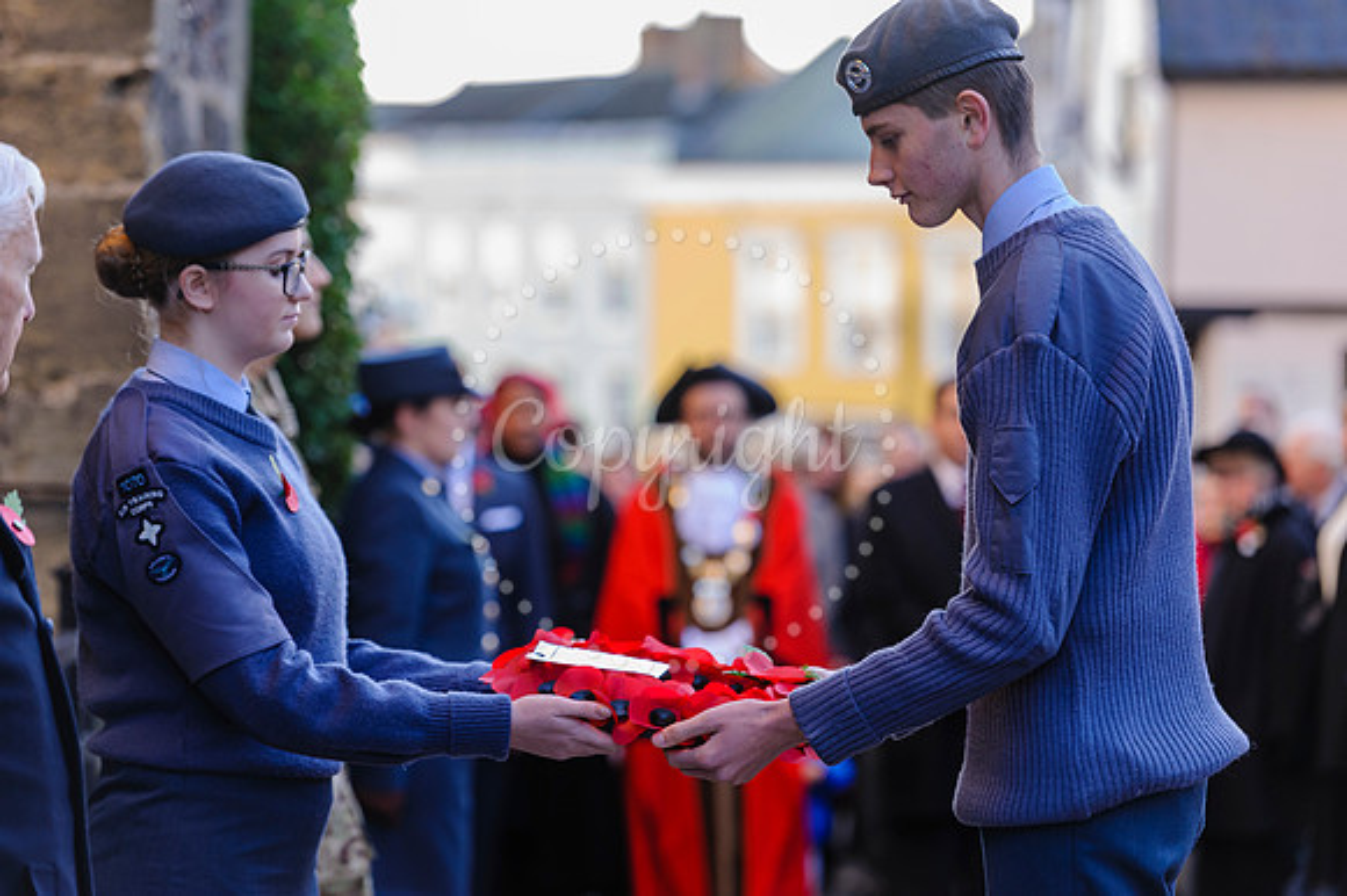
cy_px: 448
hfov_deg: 13.3
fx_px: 5796
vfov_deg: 8.8
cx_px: 674
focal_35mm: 155
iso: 800
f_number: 4
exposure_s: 1/250
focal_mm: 155
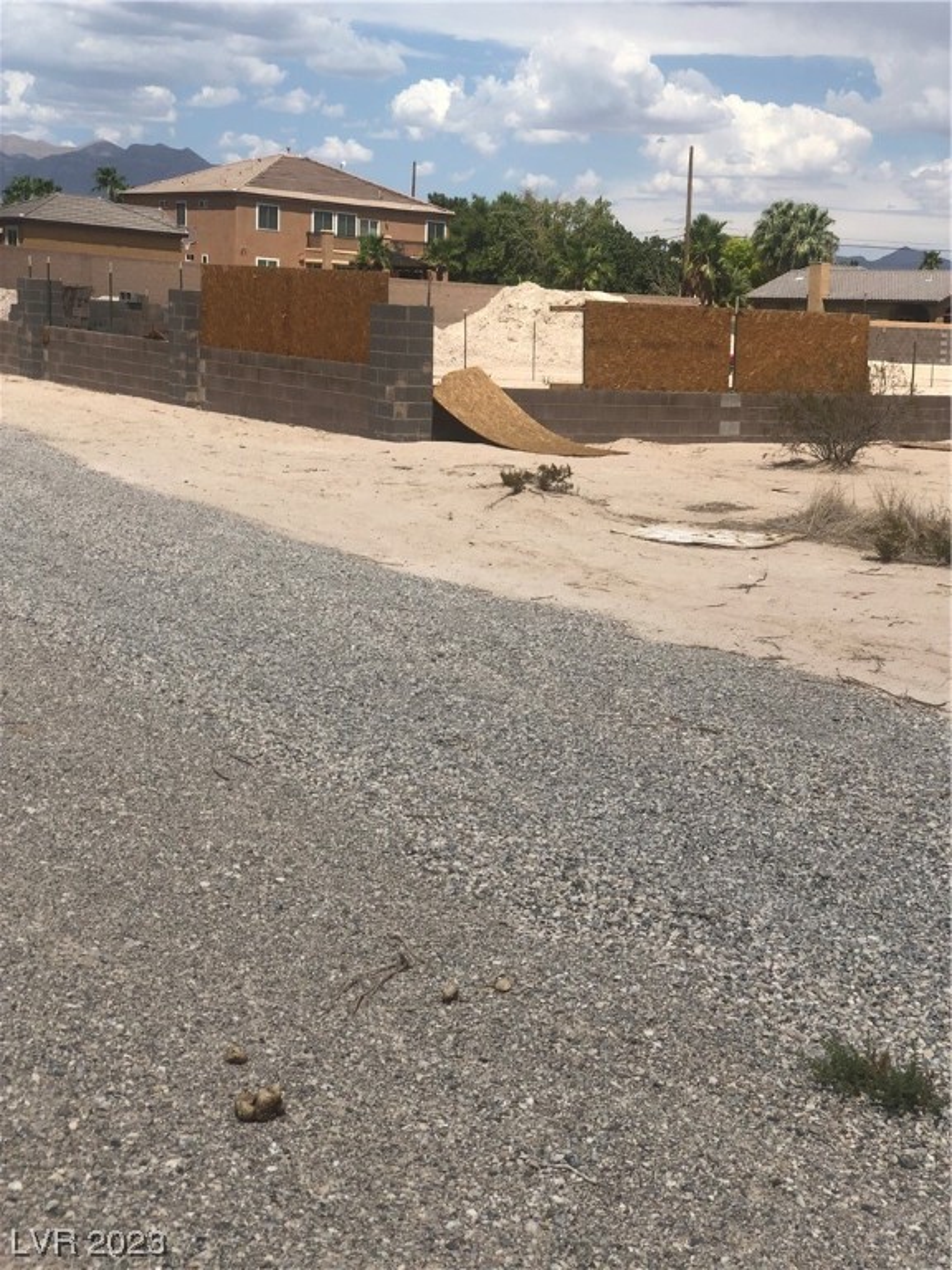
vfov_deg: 36.8
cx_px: 476
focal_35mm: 52
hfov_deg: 28.0
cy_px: 635
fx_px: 1907
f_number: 2.4
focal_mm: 6
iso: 16
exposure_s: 1/2000
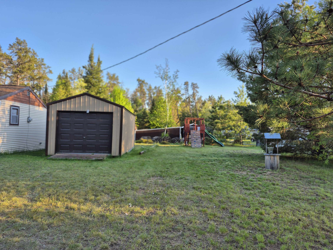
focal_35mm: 23
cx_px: 166
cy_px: 125
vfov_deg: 58.9
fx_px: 221
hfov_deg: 73.9
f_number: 1.8
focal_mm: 5.4
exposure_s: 1/384
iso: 25
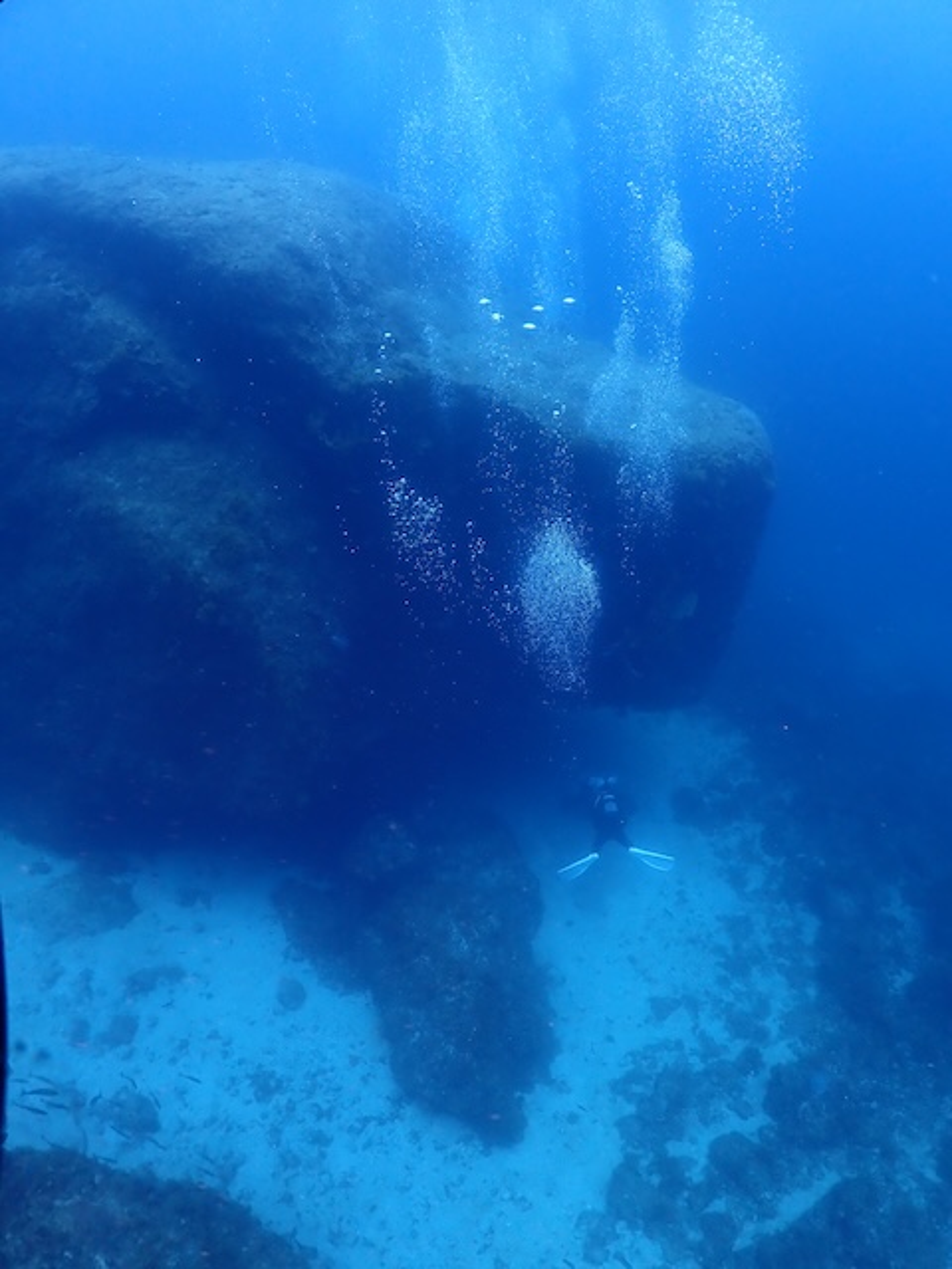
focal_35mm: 25
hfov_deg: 54.9
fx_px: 917
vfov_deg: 69.4
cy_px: 634
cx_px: 476
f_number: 2.8
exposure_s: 1/125
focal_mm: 4.5
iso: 100
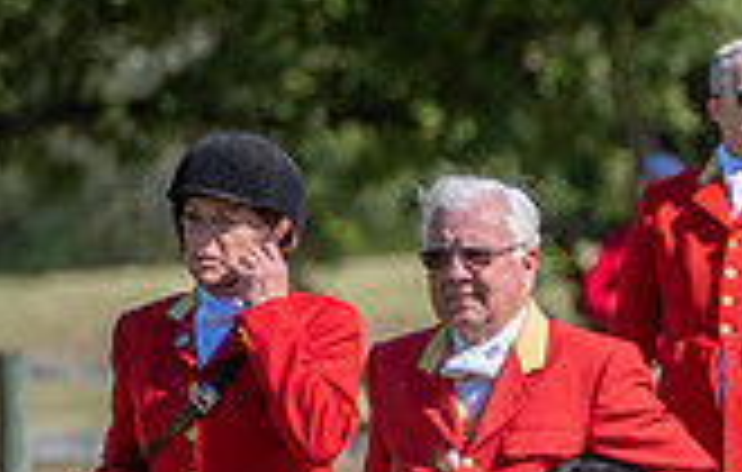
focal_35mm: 776
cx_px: 1129
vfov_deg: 1.7
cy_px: 519
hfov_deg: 2.7
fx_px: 15773
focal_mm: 200
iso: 100
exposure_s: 1/400
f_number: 4.5
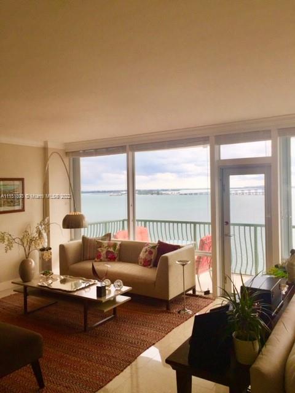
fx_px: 330
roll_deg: +0.0
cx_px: 148
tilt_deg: +0.7
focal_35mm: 29
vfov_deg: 61.7
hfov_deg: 48.2
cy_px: 196
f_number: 2.2
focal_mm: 4.15
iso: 32
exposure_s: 1/732
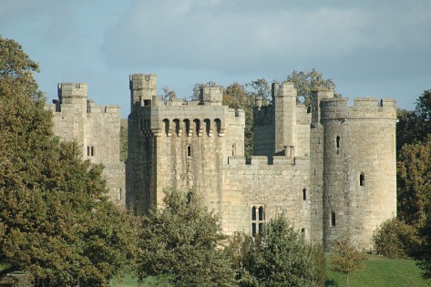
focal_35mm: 387
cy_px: 165
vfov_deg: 3.5
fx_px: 4631
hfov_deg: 5.3
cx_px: 196
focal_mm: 220
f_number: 7.1
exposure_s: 1/2500
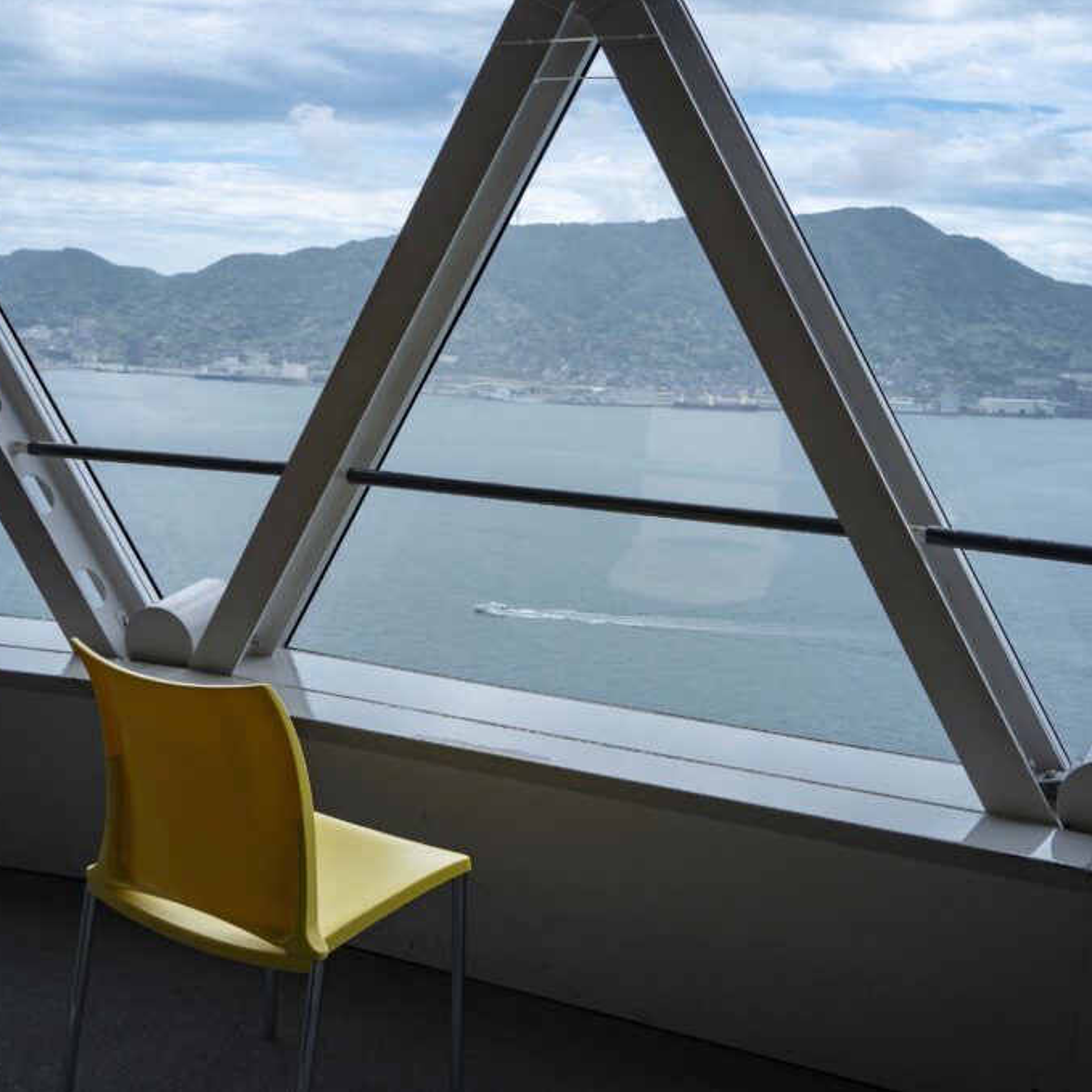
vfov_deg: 40.9
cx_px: 478
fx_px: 1463
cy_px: 544
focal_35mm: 41
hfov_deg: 40.9
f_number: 9
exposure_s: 1/125
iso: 100
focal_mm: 32
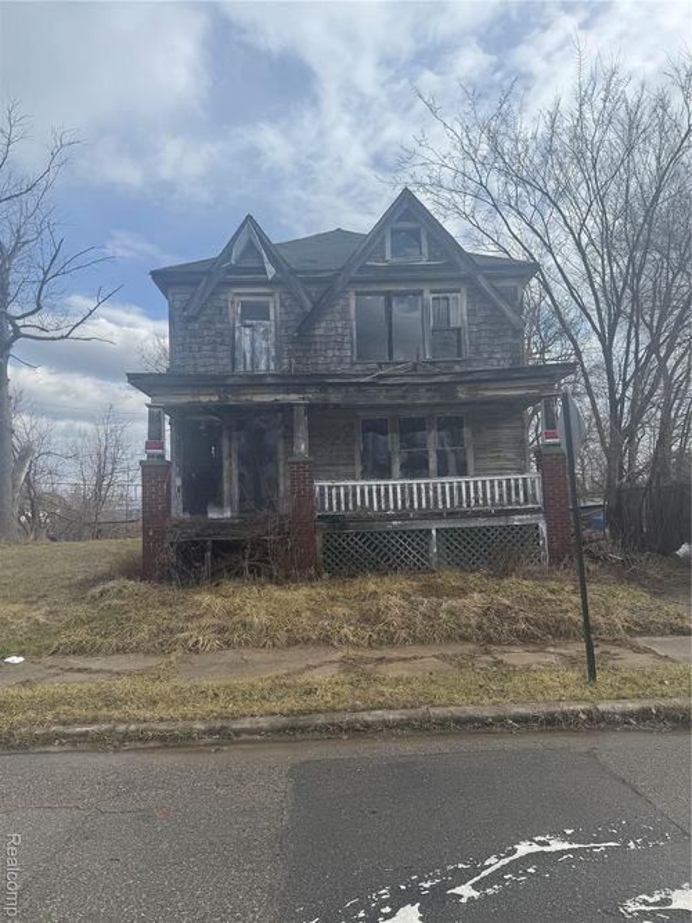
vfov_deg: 71.6
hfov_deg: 56.8
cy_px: 462
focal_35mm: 24
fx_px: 640
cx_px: 346
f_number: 1.78
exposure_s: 1/3096
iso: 80
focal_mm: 6.76
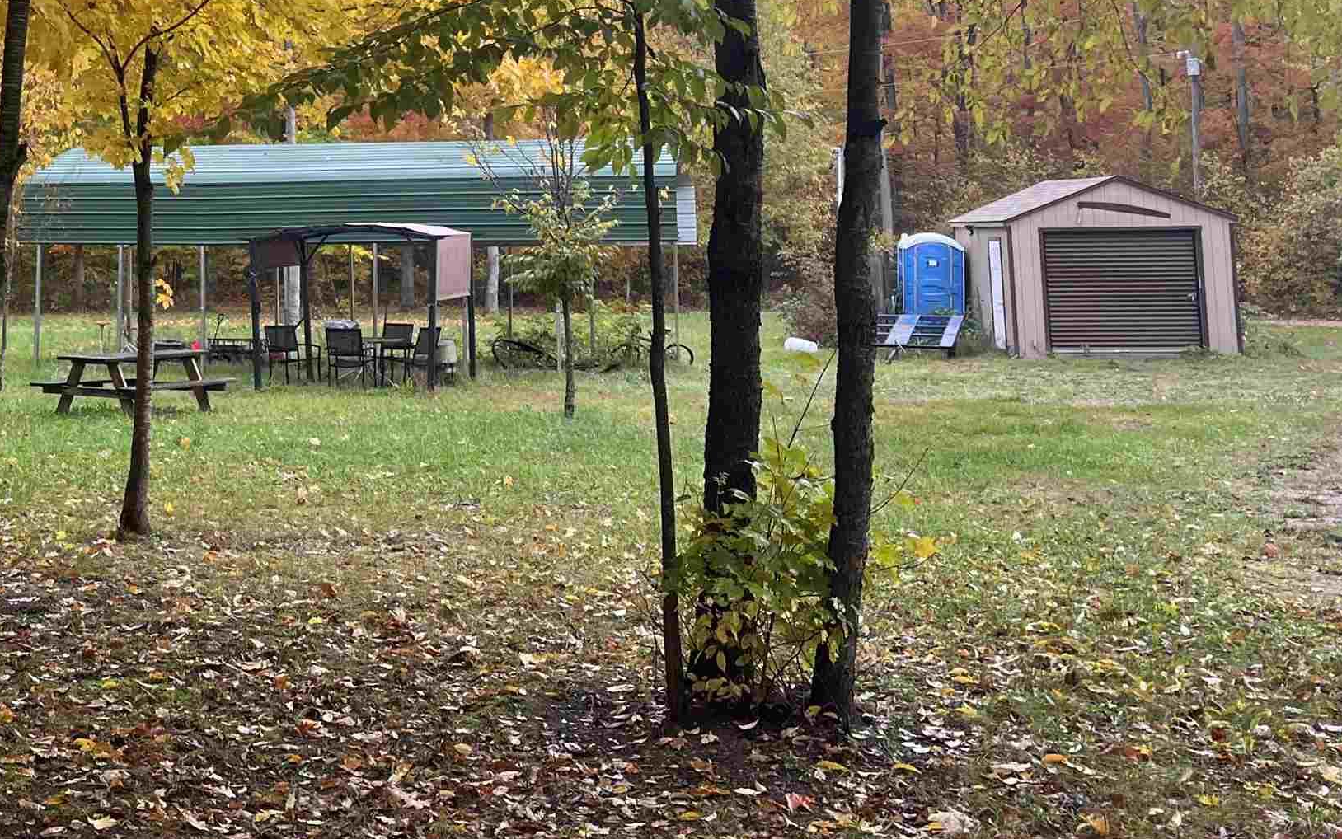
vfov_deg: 24.2
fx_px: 1902
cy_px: 82
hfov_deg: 37.1
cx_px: 216
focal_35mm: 52
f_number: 1.6
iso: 50
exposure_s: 1/126
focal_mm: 5.1
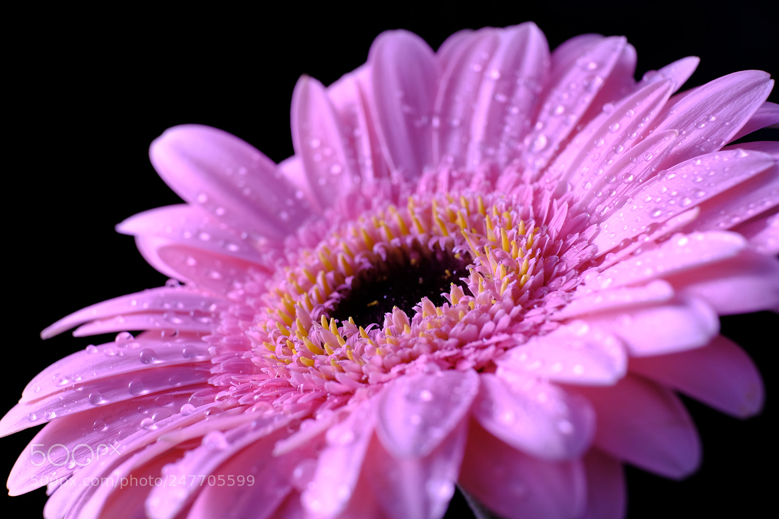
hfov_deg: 27.0
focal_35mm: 75
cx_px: 390
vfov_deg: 18.2
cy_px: 260
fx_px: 1622
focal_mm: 50
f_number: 8
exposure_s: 1
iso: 200
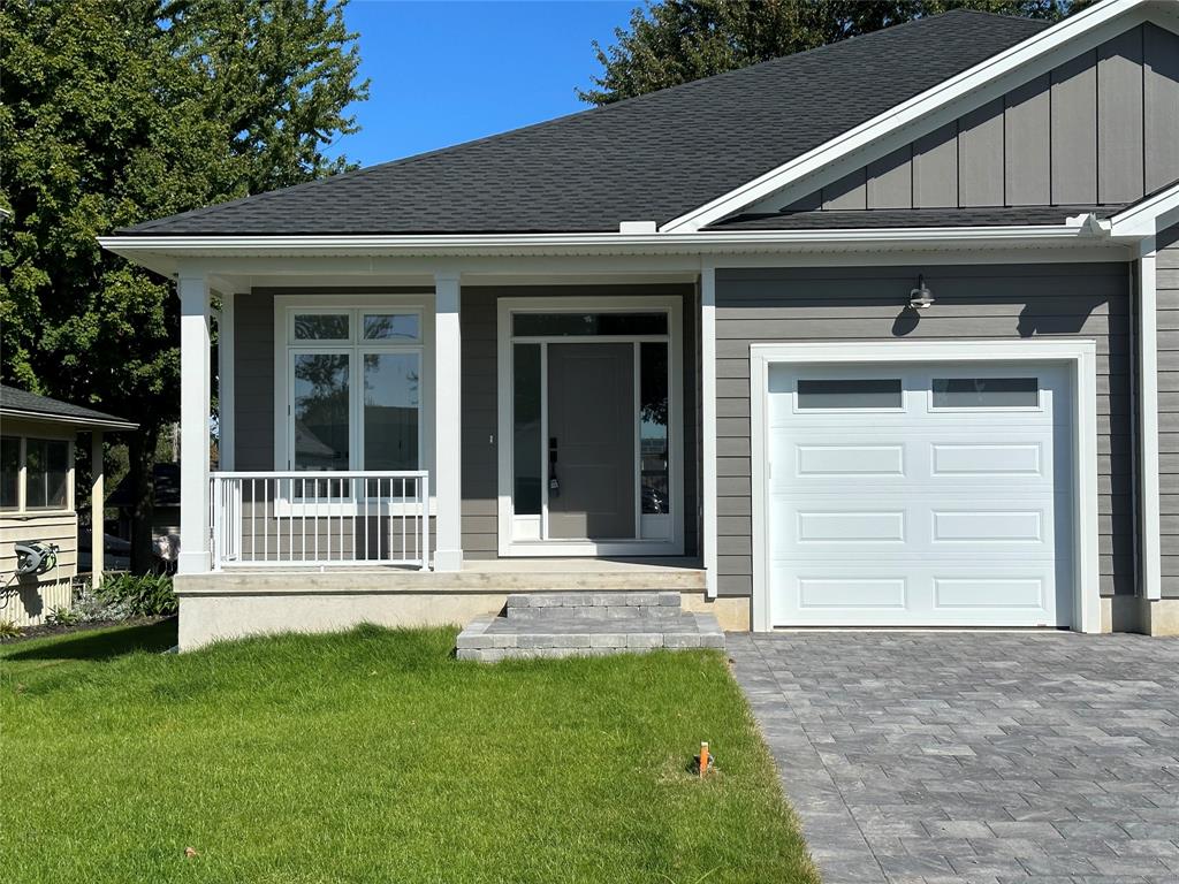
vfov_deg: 30.3
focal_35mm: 48
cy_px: 442
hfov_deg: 39.7
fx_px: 1635
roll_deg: +0.0
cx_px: 590
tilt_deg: +1.5
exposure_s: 1/6623
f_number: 1.78
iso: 64
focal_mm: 6.86
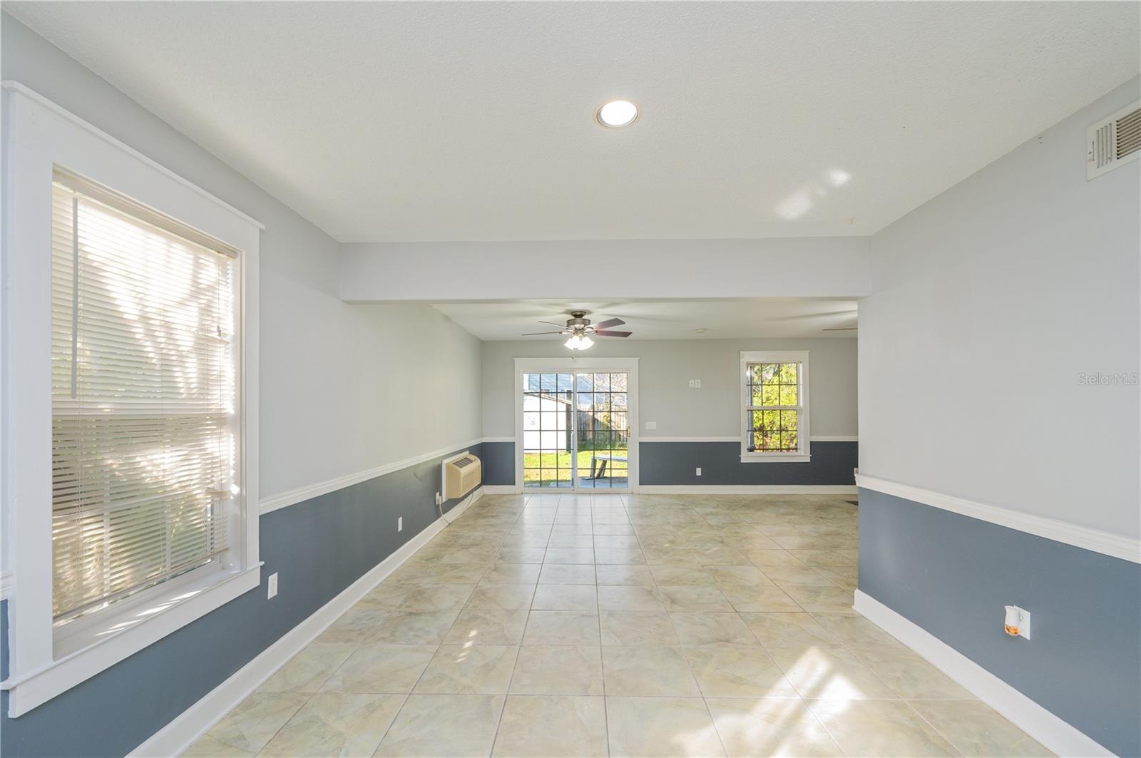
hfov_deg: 104.3
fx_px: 443
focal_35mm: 14
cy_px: 379
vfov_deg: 81.1
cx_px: 570
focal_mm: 14
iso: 640
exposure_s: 1/50
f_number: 9
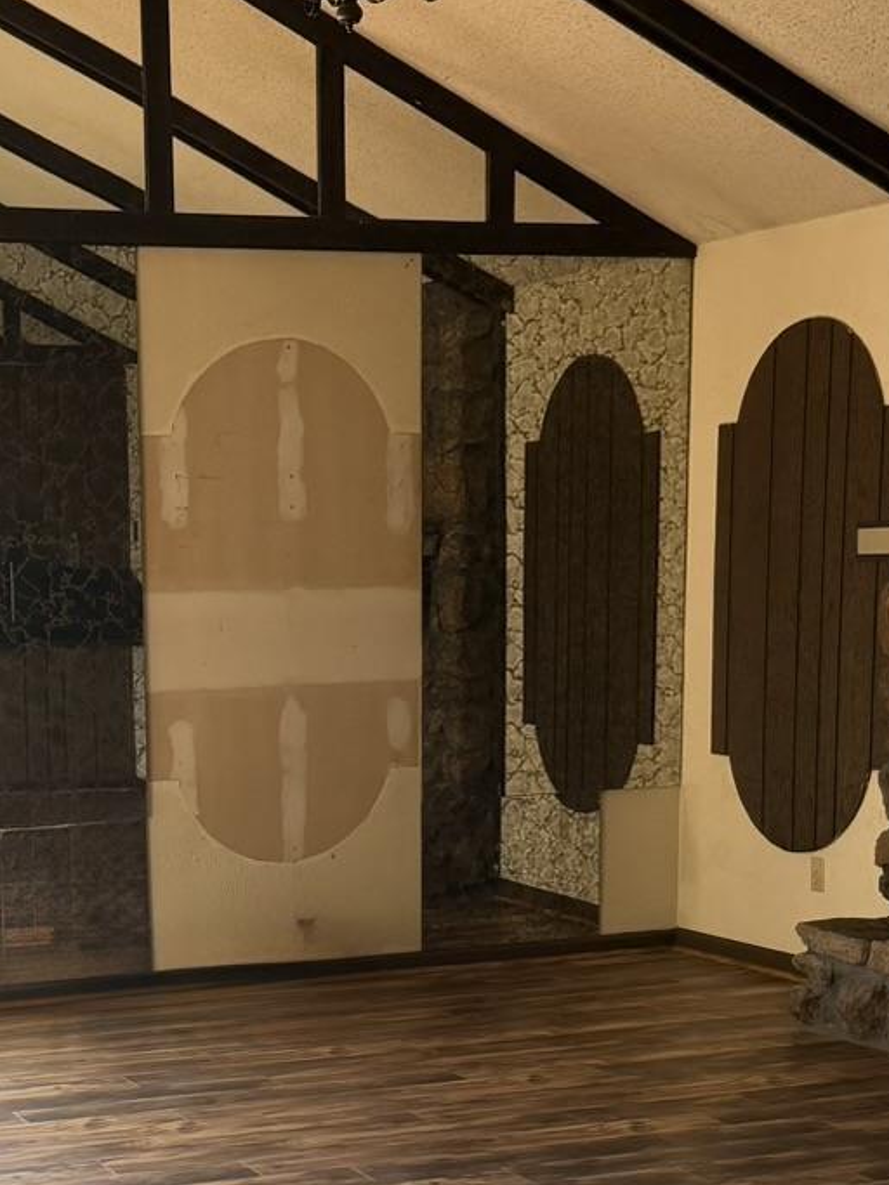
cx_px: 221
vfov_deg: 26.5
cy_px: 965
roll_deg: +0.9
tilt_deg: -10.4
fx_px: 2466
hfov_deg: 20.3
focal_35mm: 72
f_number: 1.78
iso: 200
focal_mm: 6.76
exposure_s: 1/226
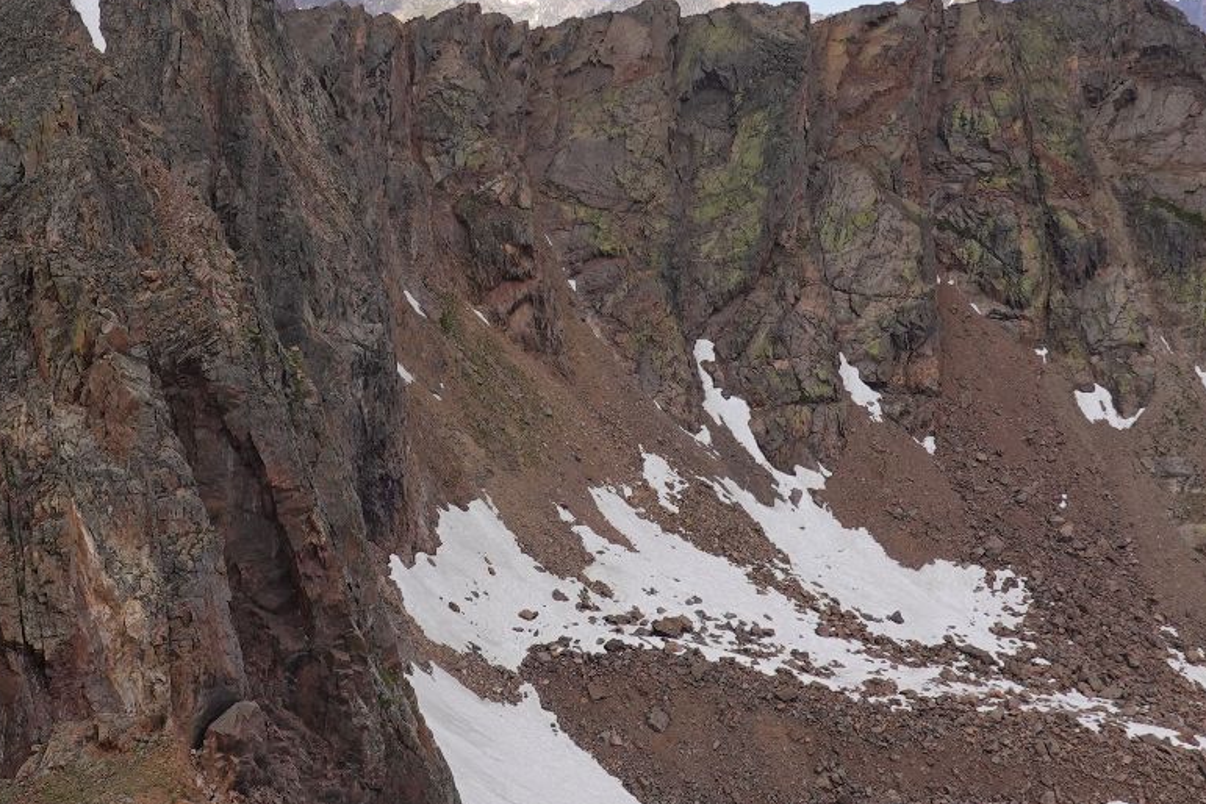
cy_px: 468
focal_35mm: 85
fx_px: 2847
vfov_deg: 16.1
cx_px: 427
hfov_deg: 23.8
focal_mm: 12.01
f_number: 5.6
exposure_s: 1/320
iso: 100
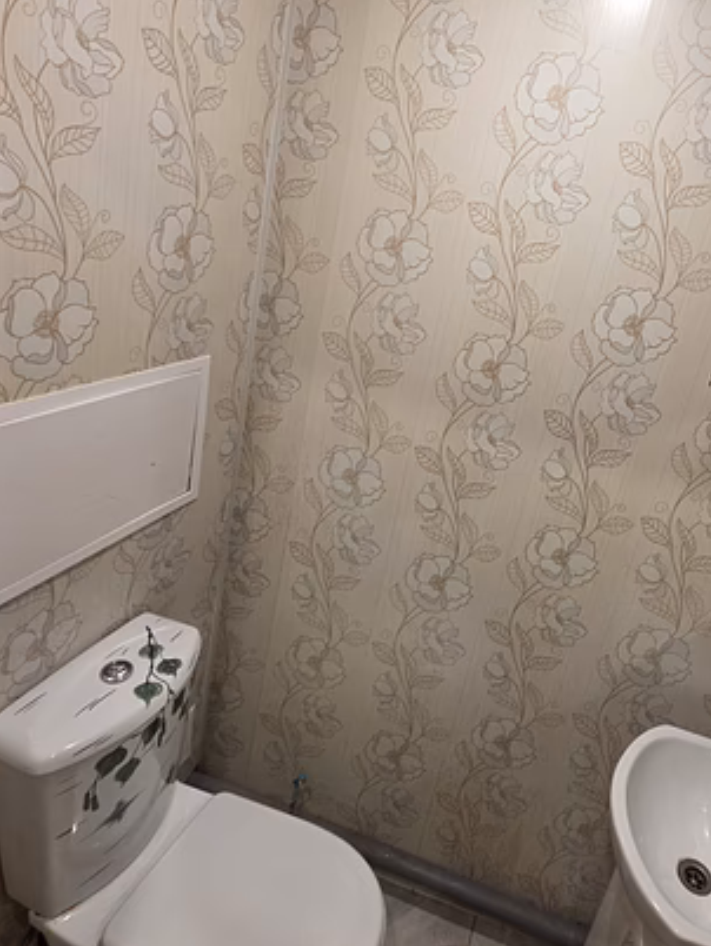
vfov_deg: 81.3
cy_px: 414
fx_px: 547
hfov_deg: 63.3
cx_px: 506
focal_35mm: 20
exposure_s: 1/50
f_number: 2.2
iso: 320
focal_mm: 2.2
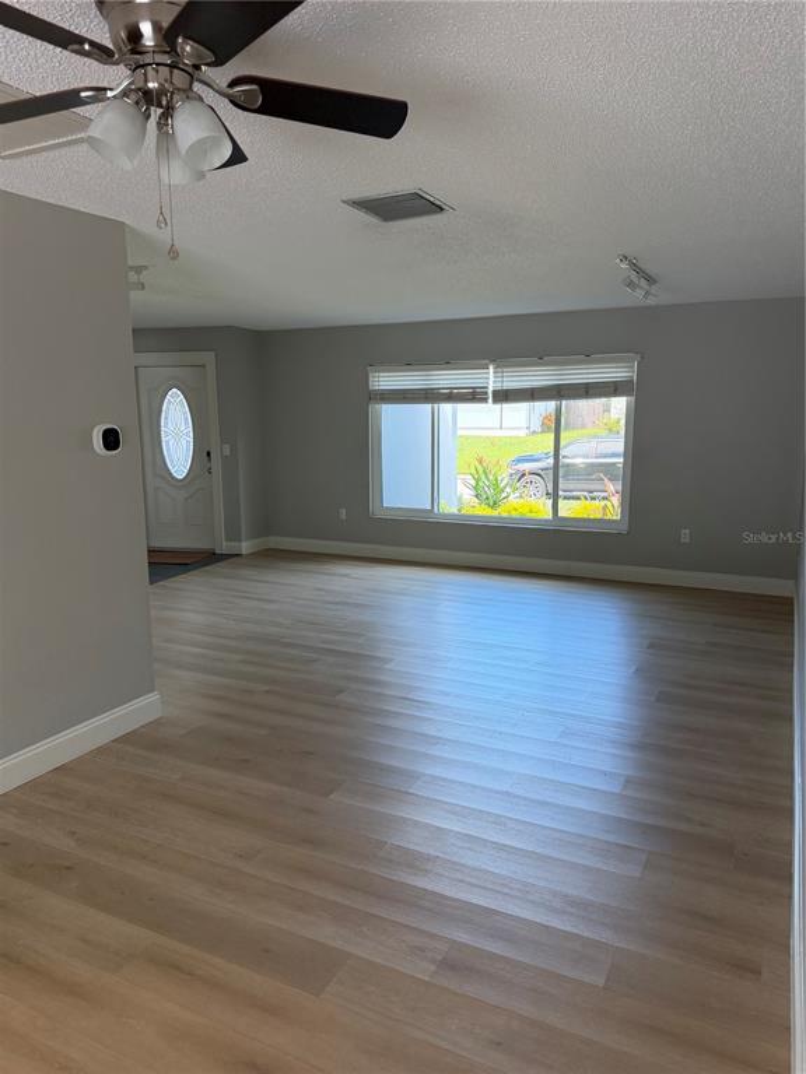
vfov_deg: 71.6
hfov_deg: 56.8
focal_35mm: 24
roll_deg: +0.5
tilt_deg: -9.3
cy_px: 537
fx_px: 745
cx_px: 403
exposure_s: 1/203
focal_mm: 6.76
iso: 200
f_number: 1.78
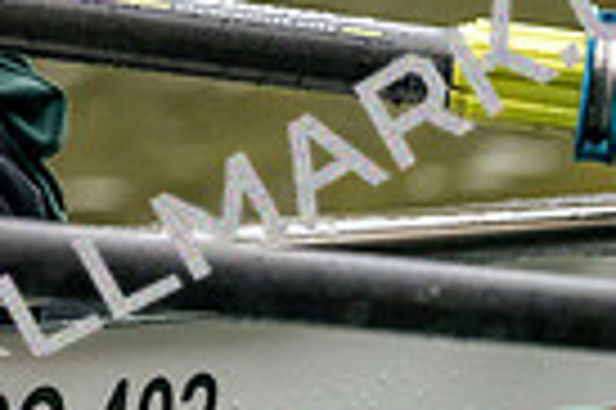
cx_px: -576
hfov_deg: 1.2
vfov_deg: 0.8
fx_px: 28934
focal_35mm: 1693
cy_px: -417
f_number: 4.5
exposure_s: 1/2500
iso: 4000
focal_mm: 400
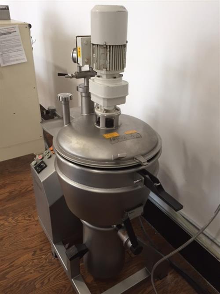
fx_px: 246
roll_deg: -1.5
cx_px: 110
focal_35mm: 29
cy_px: 147
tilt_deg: -30.2
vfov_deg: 61.7
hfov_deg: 48.2
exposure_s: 1/30
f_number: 2.2
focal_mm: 4.15
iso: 80
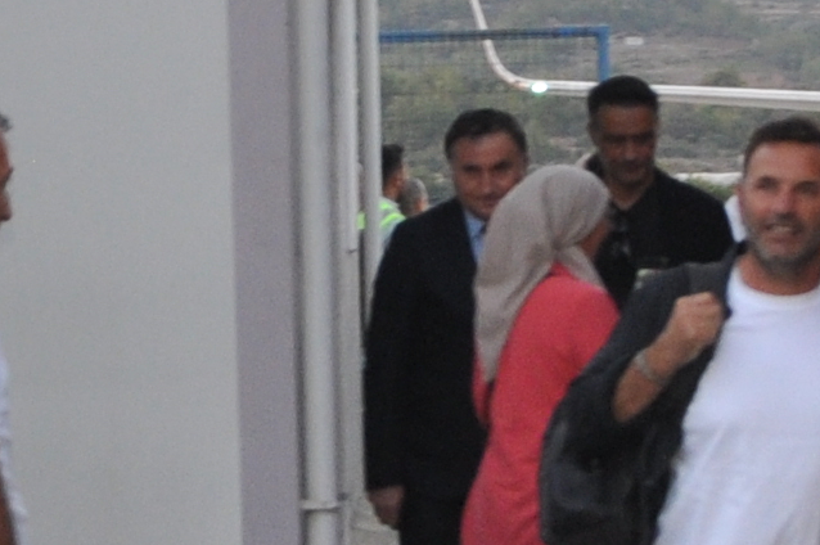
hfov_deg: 8.4
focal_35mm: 242
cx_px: 1064
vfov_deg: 5.7
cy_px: 293
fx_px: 5506
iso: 500
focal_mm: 24
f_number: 3.8
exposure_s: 1/125
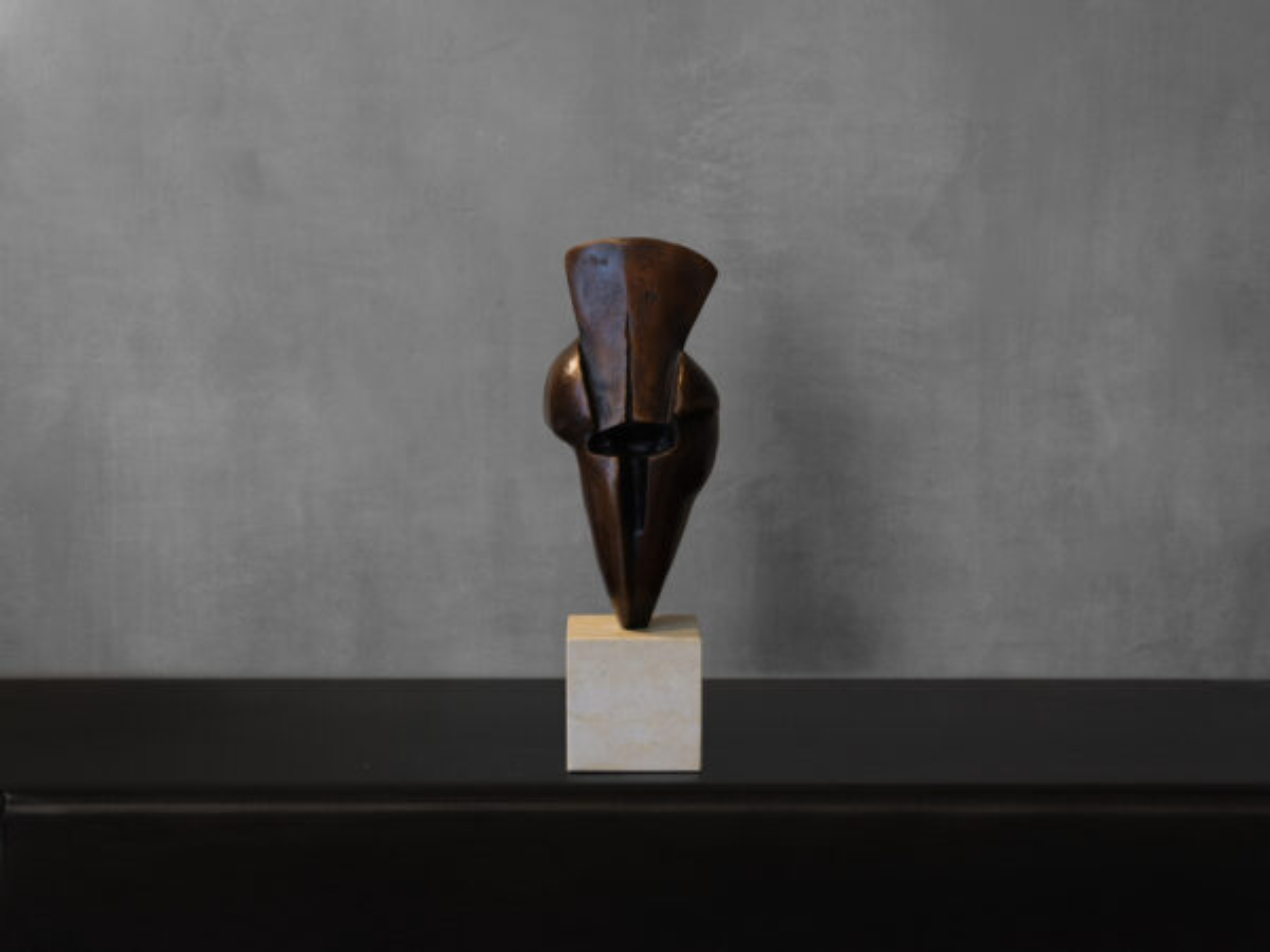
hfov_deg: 34.9
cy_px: 476
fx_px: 2018
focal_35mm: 55
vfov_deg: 26.6
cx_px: 635
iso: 640
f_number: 5.6
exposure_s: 1/20
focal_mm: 70
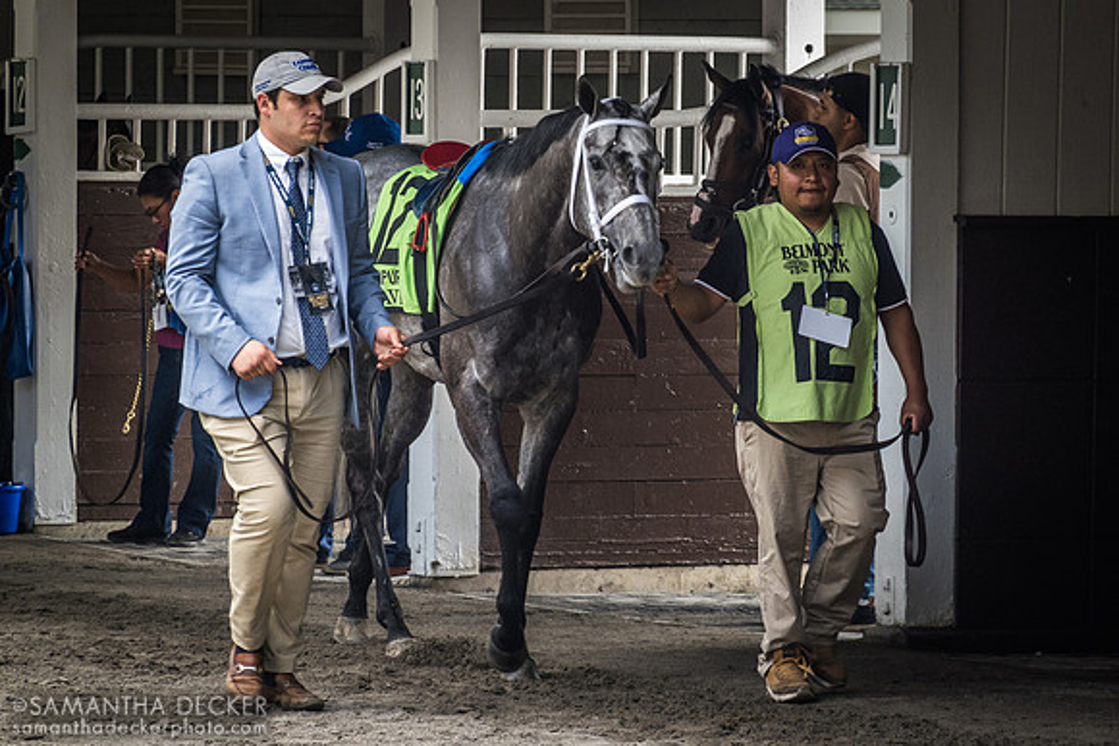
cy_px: 307
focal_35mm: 235
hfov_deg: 8.7
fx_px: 7320
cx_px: 547
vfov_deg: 5.8
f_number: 4.5
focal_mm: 72
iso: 250
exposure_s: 1/200
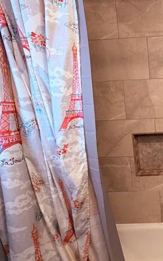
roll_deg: +2.6
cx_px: 179
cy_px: 126
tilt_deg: -9.2
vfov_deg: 64.6
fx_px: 206
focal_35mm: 29
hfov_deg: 36.6
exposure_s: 1/60
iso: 400
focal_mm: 2.22
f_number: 2.2
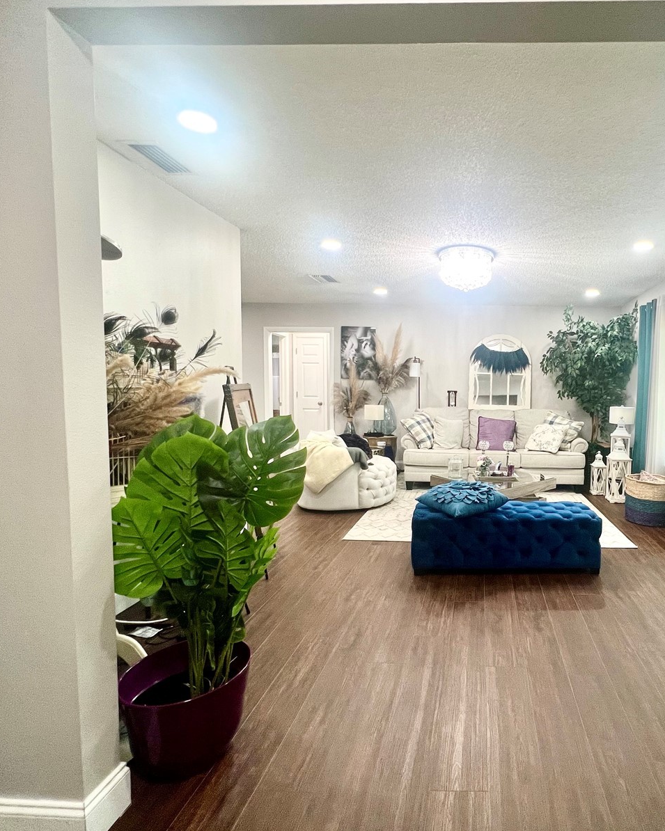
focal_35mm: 17
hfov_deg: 73.3
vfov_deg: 89.6
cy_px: 415
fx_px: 418
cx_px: 471
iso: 200
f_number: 1.8
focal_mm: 1.57
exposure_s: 1/120
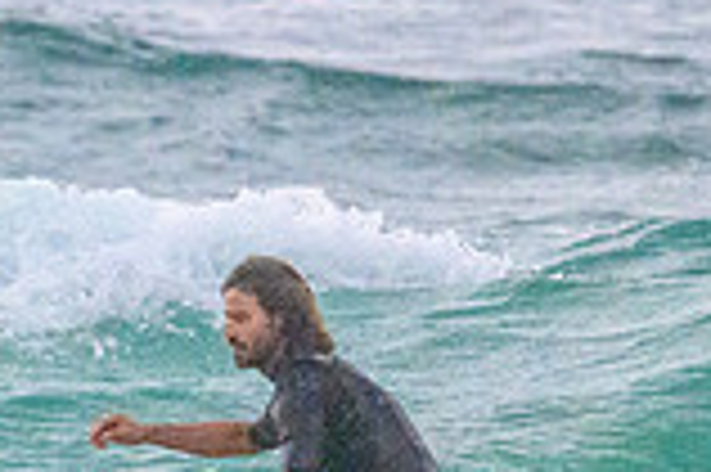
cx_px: 50
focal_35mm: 2208
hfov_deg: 0.9
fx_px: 43562
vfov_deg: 0.6
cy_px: 519
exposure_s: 1/2000
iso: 16000
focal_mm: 600
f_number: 11
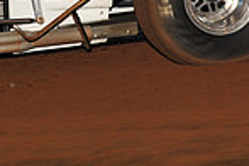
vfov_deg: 3.5
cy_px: -127
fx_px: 2732
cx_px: -66
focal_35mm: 395
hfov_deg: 5.2
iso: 1000
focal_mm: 100
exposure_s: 1/320
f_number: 8
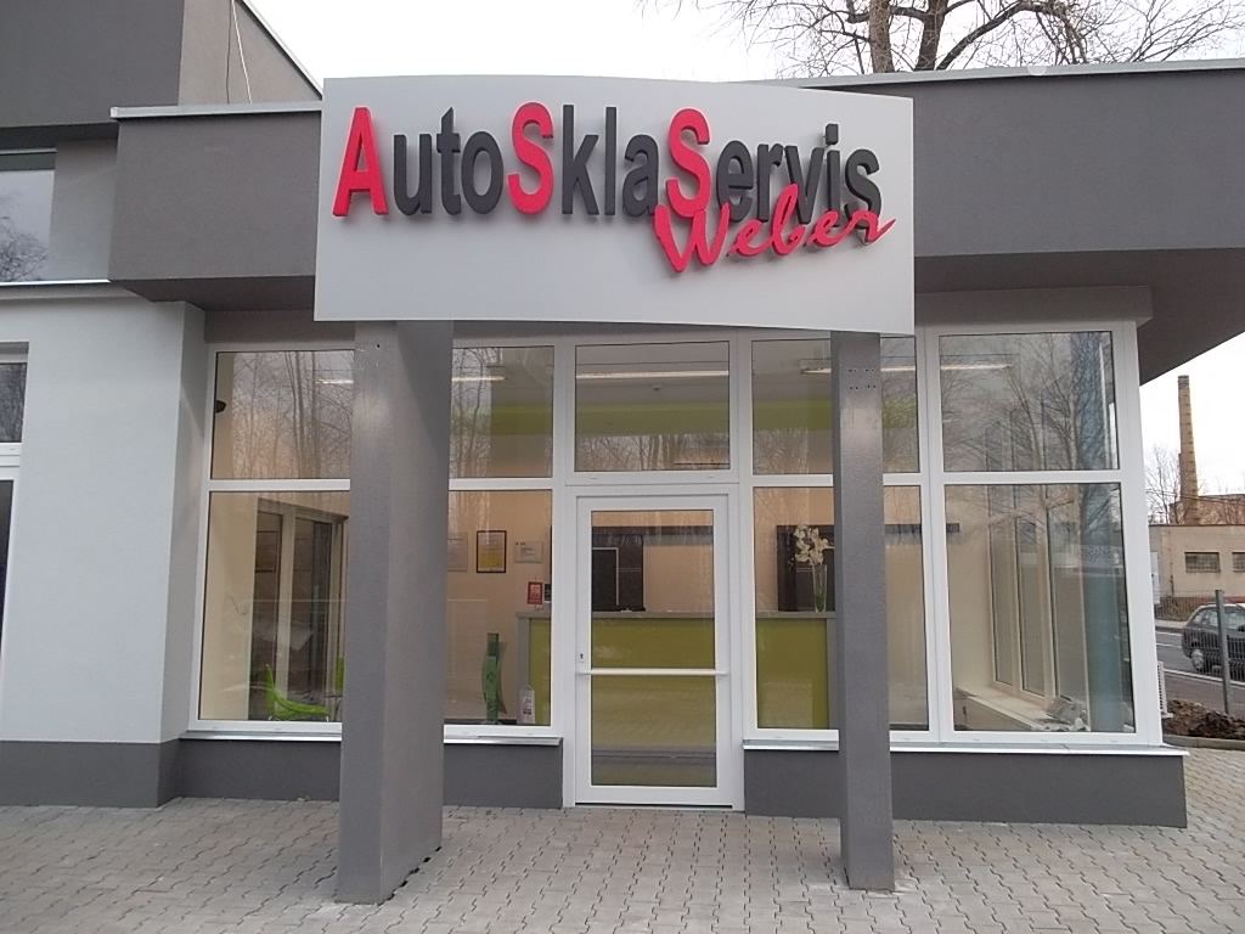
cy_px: 467
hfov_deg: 63.4
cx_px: 622
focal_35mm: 28
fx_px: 1007
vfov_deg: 49.7
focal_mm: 4.1
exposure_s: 1/125
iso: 80
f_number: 3.3
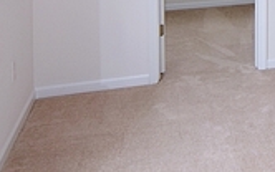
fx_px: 487
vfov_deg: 17.6
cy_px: -100
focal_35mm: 65
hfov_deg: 25.5
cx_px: 388
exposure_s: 1/125
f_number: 5.6
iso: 360
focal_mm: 11
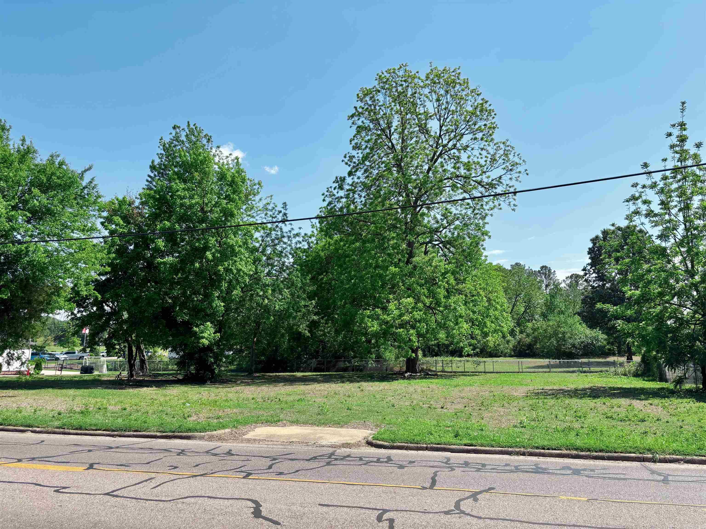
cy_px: 264
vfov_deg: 53.1
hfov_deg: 67.3
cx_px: 353
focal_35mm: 26
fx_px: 530
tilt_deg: +9.1
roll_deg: -0.3
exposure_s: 1/3021
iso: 50
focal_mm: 5.96
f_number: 1.6
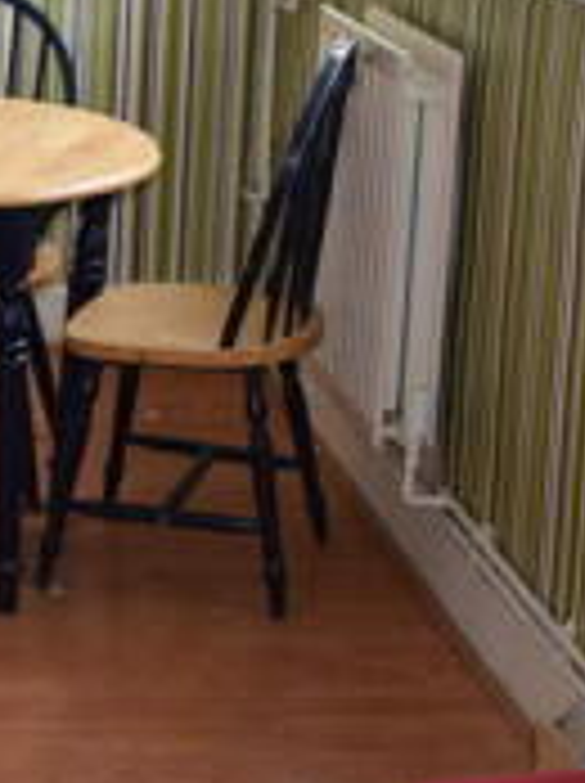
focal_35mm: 98
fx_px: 2214
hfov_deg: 14.5
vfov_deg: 19.9
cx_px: -151
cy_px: 169
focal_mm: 18
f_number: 5
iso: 800
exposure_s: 1/100
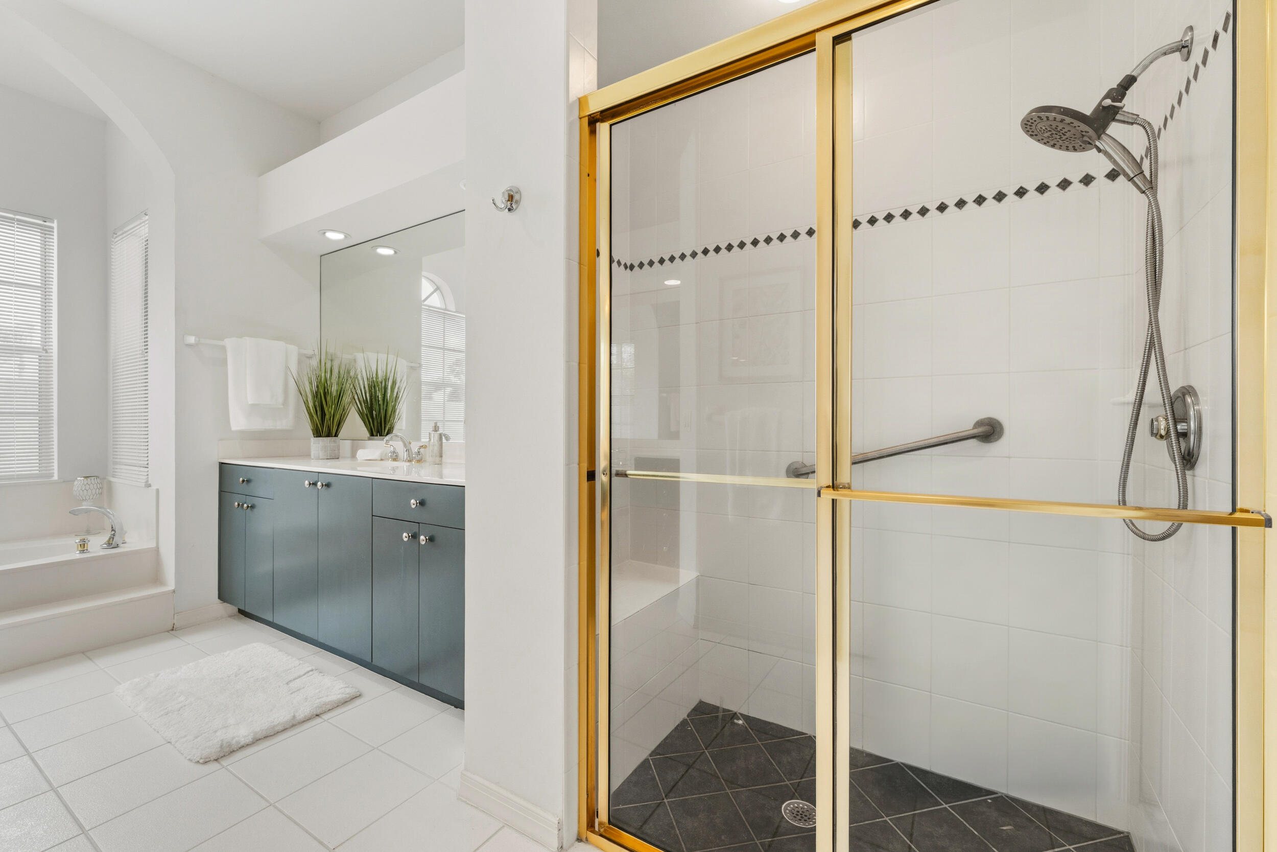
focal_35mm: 14
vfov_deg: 81.2
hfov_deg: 104.3
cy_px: 426
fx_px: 497
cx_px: 638
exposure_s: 1/5
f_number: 9
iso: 250
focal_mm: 14
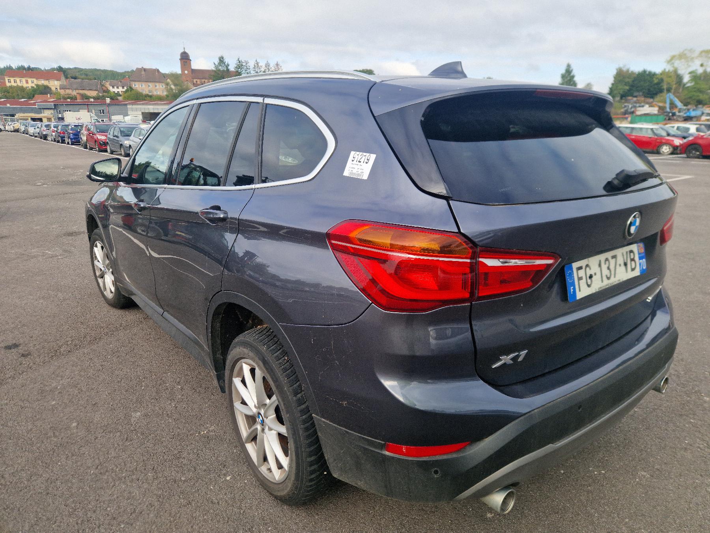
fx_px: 472
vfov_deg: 58.9
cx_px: 355
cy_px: 266
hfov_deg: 73.9
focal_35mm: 23
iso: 50
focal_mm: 5.4
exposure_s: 1/588
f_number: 1.8
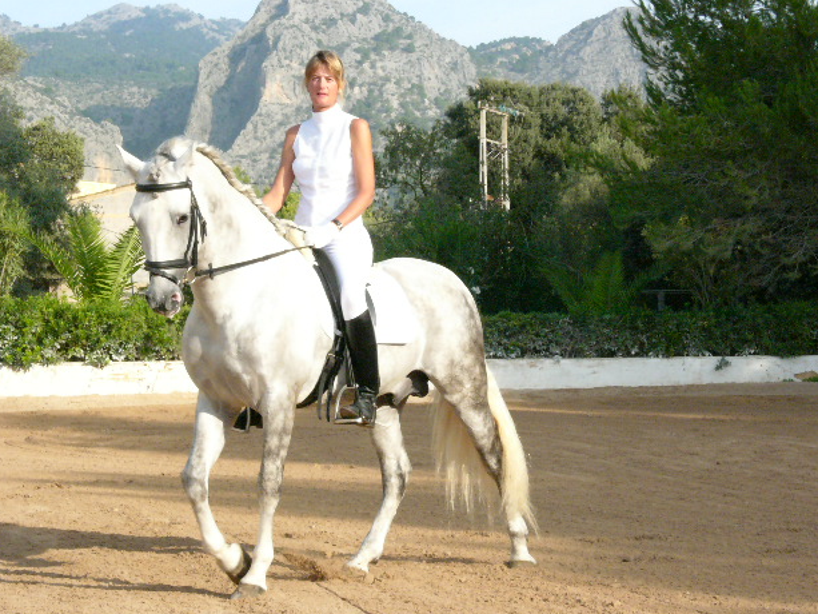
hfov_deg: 20.9
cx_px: 412
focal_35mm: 94
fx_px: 2222
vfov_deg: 15.7
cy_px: 308
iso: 400
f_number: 11
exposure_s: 1/250
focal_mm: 22.5
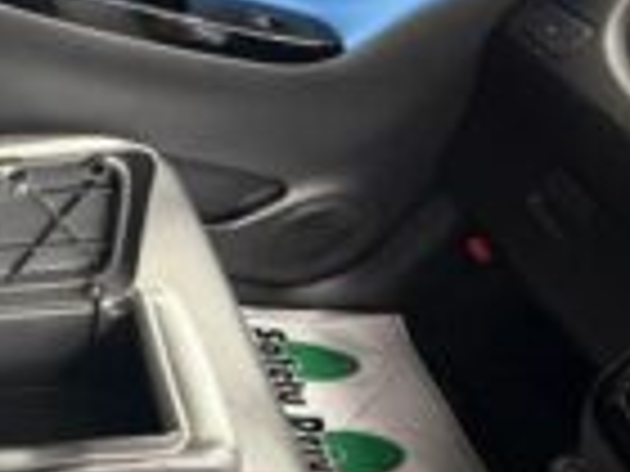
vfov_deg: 40.5
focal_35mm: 35
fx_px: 637
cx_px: -90
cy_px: 290
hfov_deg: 40.5
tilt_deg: -47.3
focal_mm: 2.22
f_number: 2.2
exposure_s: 1/33
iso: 1000
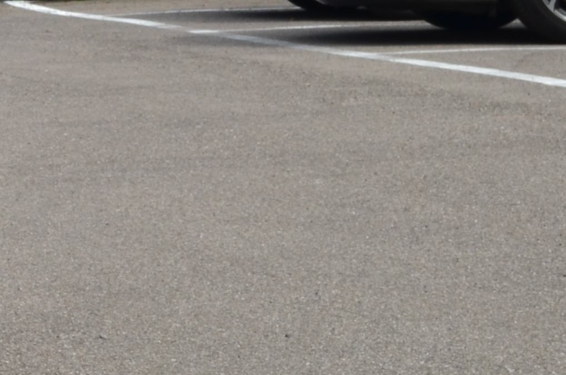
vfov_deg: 5.4
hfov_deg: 7.6
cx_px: -748
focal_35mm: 254
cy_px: -2
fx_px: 3993
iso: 125
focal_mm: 35
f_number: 11
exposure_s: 1/125
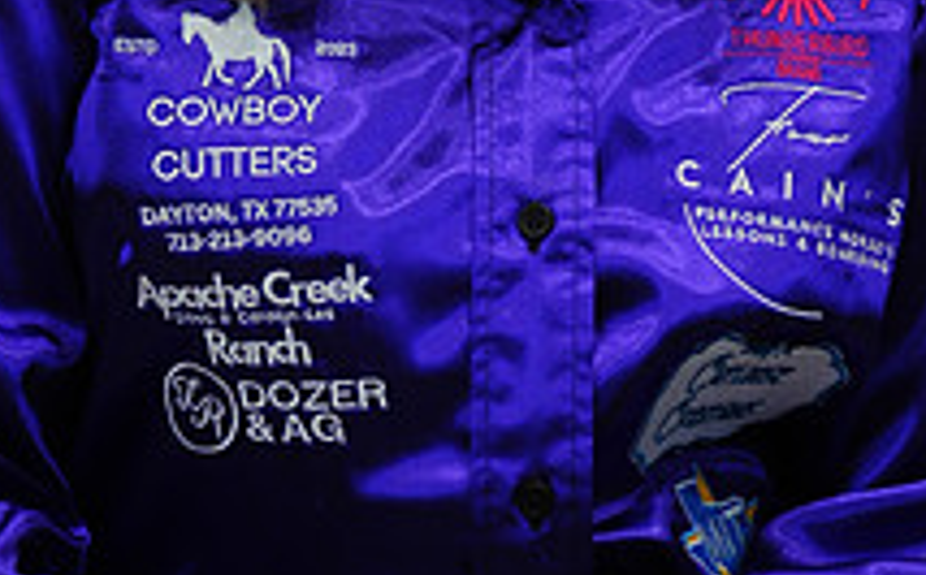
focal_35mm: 340
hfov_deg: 6.2
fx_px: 8567
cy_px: -640
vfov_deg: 3.8
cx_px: 457
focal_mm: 82
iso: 640
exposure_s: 1/125
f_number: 4
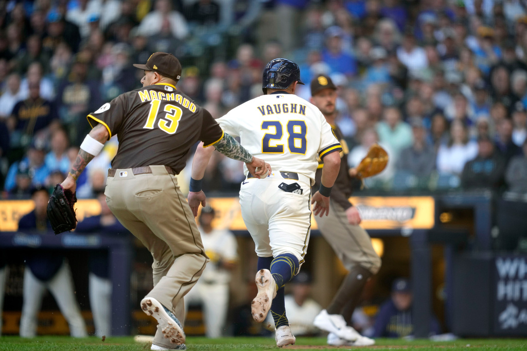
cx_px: 264
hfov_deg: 5.2
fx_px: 5853
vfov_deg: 3.4
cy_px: 176
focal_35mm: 400
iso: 640
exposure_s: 1/1000
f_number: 2.8
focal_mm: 400
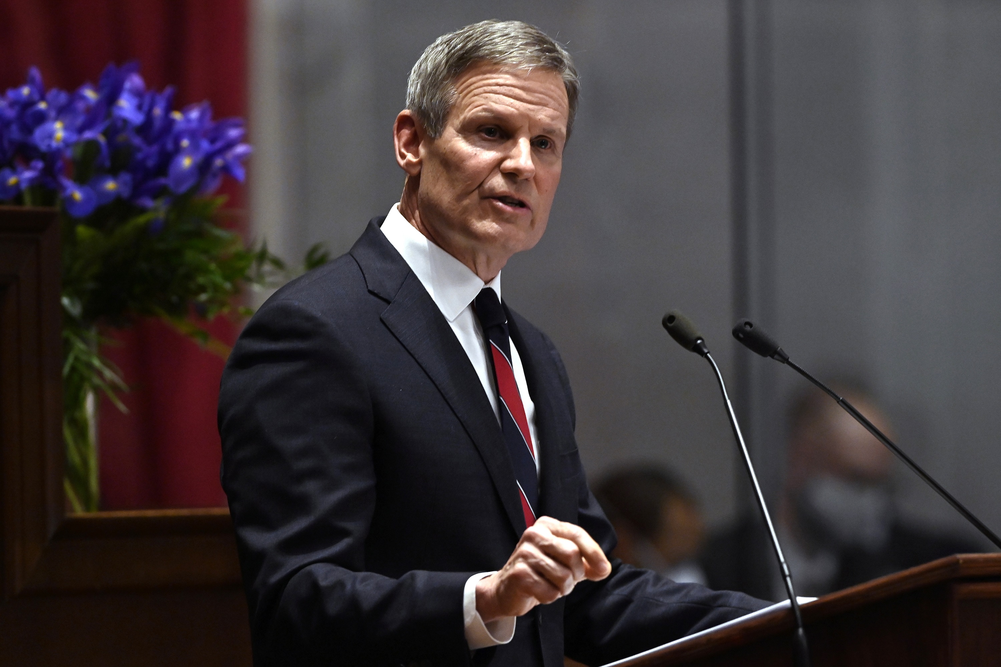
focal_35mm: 300
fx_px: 8341
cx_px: 500
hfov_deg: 6.9
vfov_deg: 4.6
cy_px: 334
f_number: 4.5
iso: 8000
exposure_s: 1/250
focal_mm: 300
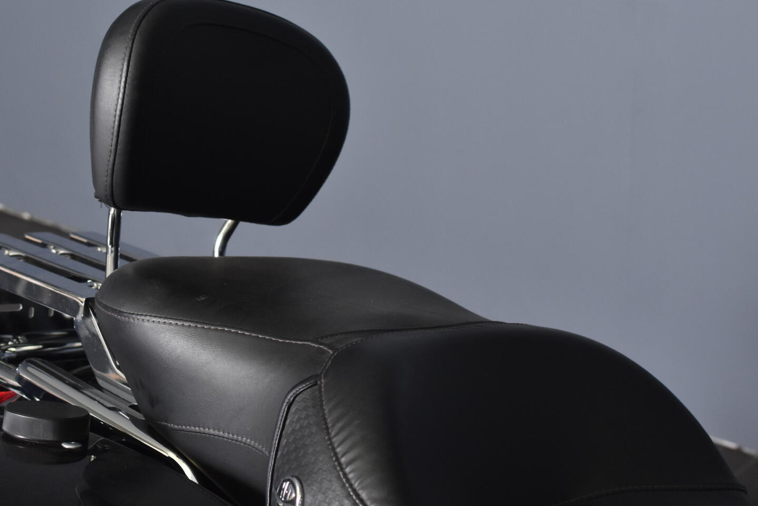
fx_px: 1531
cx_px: 236
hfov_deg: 27.6
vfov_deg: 18.8
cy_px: 243
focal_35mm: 73
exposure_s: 1/160
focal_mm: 35
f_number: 4.5
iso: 800
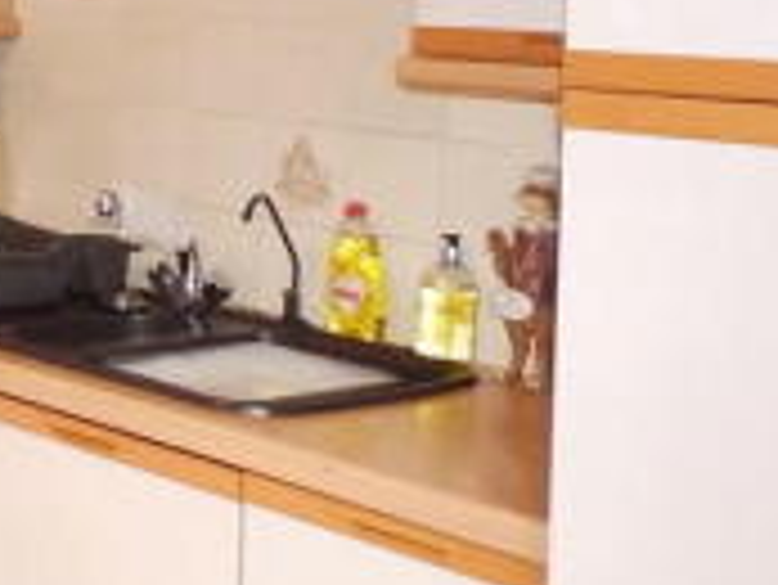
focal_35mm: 74
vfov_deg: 19.4
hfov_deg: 21.6
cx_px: -416
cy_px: 11
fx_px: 1664
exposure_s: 1/30
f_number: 3.4
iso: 800
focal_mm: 4
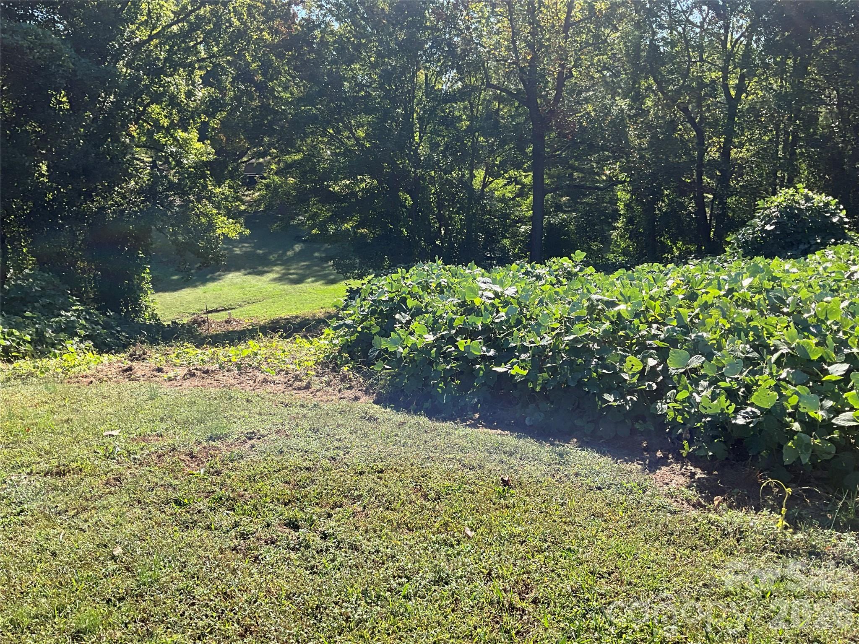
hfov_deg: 61.7
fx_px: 720
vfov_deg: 48.2
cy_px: 322
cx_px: 430
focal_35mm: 29
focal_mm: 3
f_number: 1.8
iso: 25
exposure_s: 1/674
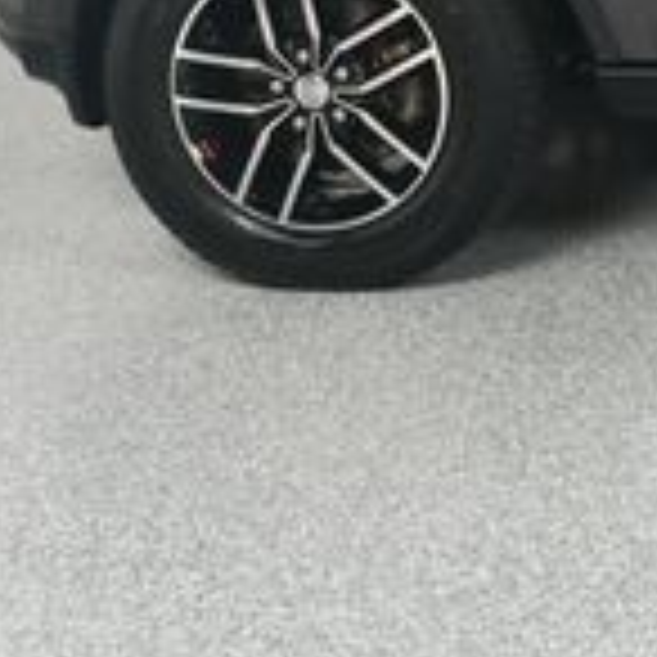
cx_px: 1197
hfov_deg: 13.8
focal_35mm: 112
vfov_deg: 15.0
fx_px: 2405
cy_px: -144
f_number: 7.1
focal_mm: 20
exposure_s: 1/160
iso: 100
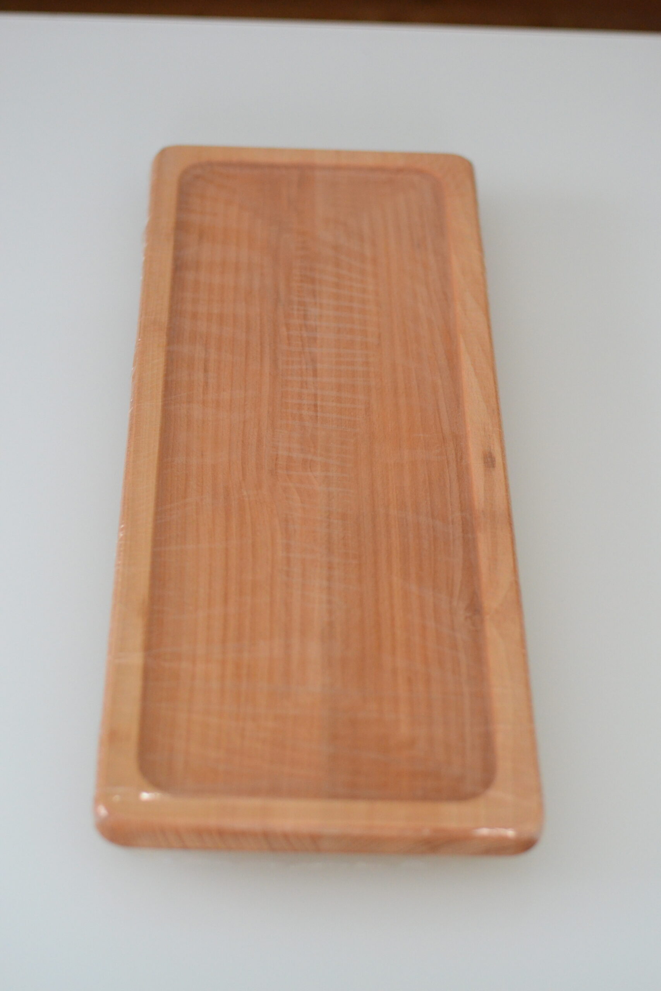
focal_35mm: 75
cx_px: 330
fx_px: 2065
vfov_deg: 27.0
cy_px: 496
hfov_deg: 18.2
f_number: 2.5
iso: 1600
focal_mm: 50
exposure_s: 1/500
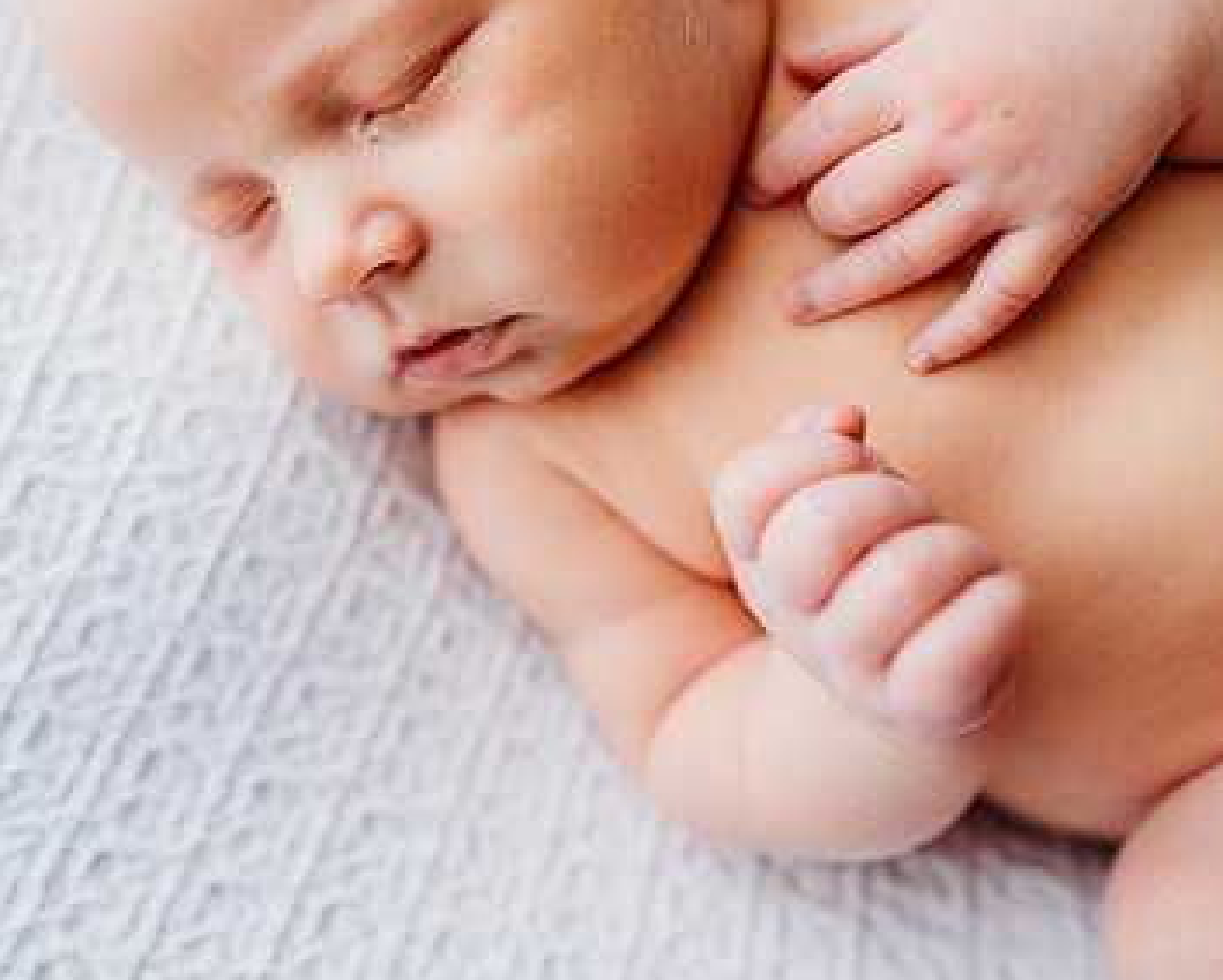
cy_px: 438
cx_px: 440
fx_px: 1340
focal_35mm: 37
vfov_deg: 40.1
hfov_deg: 48.5
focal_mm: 24
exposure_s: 1/200
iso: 80
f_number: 2.8
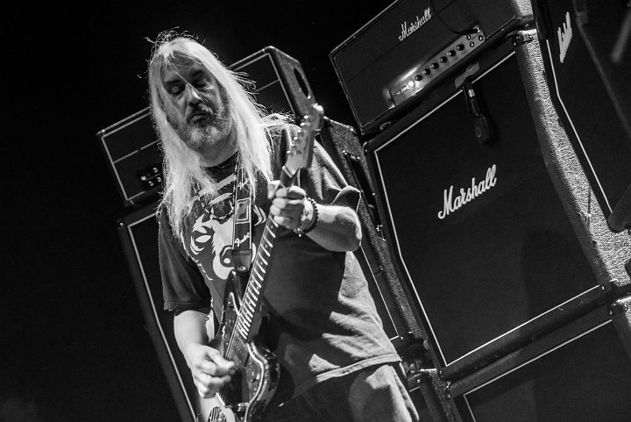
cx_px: 316
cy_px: 211
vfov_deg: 12.5
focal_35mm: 110
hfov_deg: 18.6
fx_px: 1929
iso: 2500
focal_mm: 110
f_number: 2.8
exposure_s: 1/80
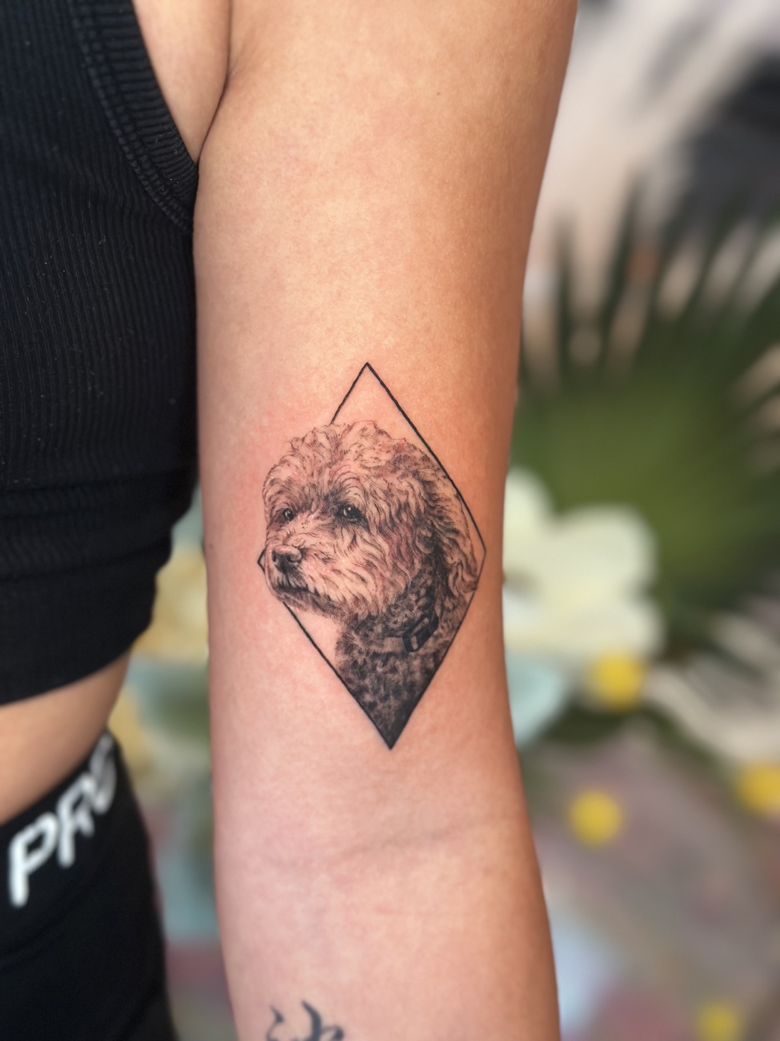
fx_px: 1442
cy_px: 520
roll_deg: -13.0
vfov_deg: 39.7
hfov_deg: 30.3
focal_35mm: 48
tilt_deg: -28.0
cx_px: 390
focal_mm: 6.86
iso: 320
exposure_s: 1/40
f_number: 1.78
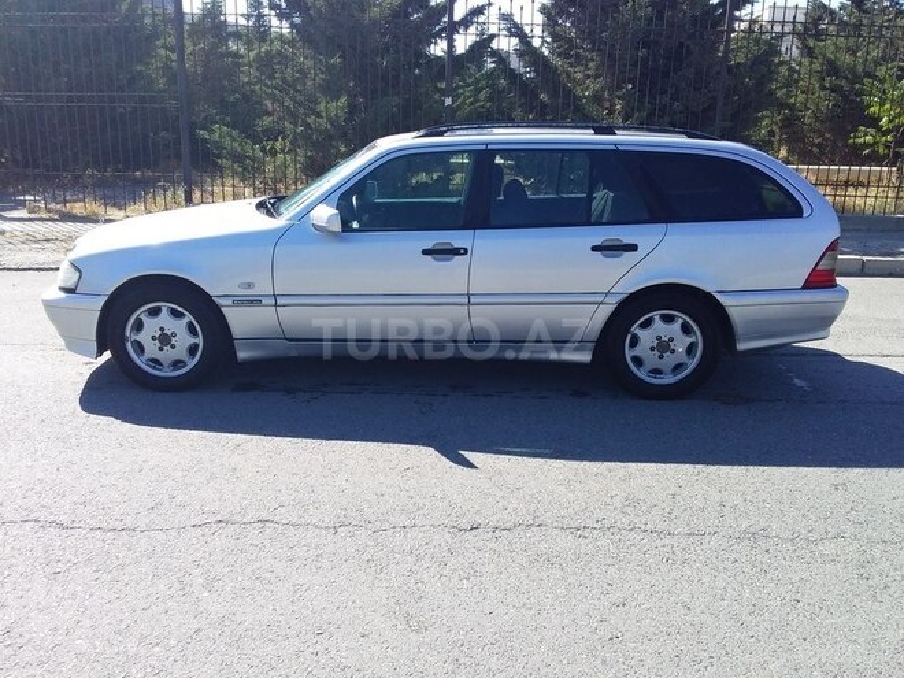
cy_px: 339
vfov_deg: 45.4
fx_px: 810
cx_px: 452
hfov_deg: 58.4
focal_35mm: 31
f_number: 2.2
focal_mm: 3.3
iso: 40
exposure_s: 1/632
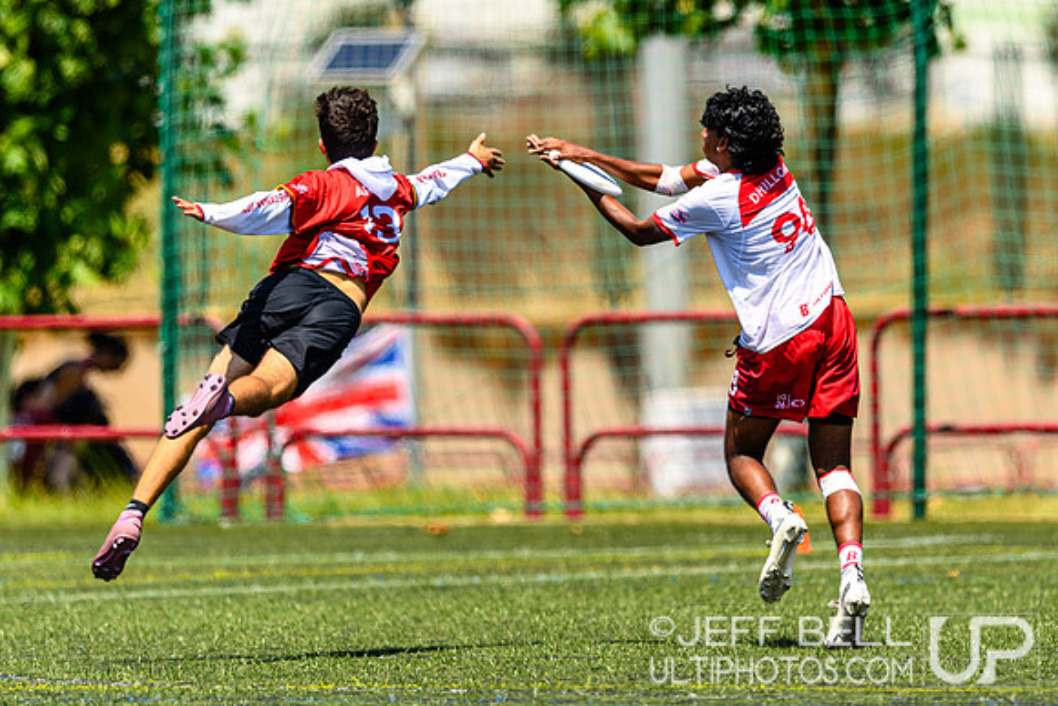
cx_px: 647
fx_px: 17558
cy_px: 209
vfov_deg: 2.3
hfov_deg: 3.5
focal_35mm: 597
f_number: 3.2
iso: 100
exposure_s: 1/2500
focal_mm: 400
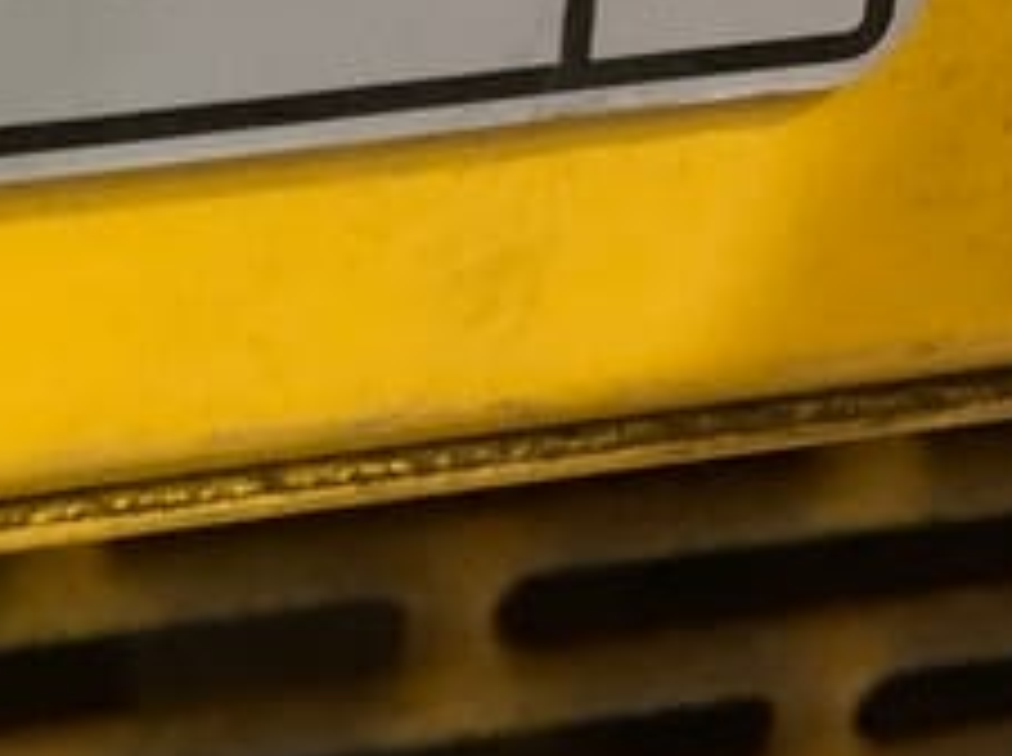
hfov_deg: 18.0
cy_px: -162
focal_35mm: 106
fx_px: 3094
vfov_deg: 13.5
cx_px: -76
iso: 640
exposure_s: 1/30
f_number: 2.4
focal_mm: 3.3
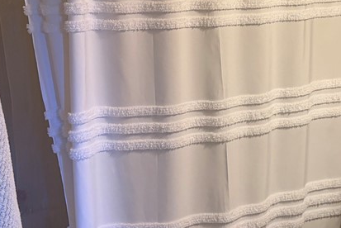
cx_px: 358
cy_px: 57
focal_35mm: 67
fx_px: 635
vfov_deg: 20.2
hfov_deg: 27.9
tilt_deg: -7.2
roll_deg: +1.4
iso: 160
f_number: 1.6
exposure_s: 1/60
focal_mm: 5.96
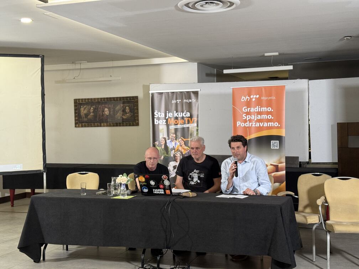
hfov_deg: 39.7
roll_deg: +1.7
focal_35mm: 48
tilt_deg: -0.1
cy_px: 134
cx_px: 180
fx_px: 498
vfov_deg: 30.3
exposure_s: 1/33
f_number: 1.78
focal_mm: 6.76
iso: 200
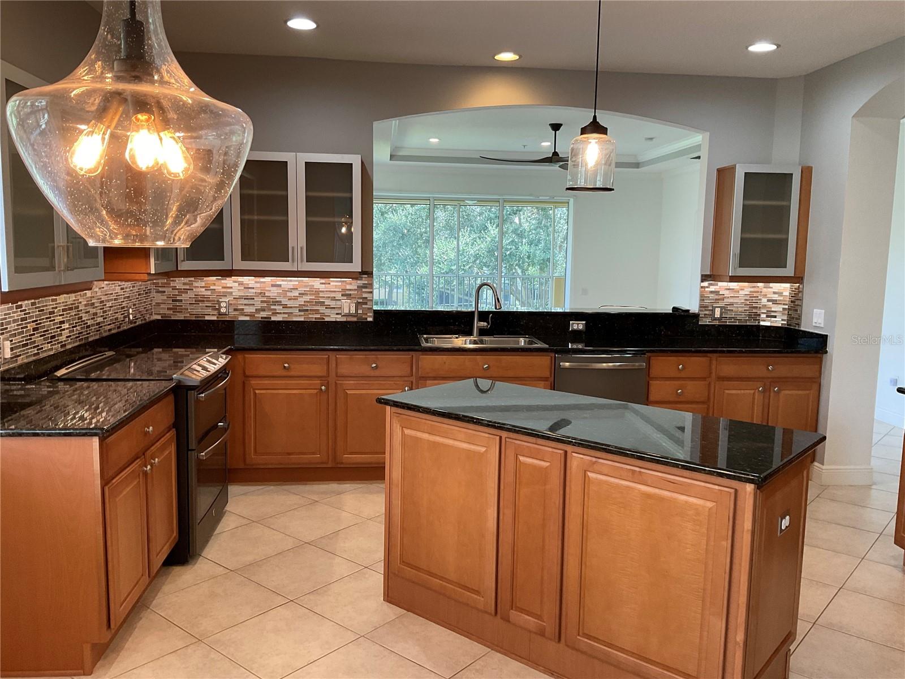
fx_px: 758
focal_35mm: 29
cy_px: 340
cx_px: 452
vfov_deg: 48.2
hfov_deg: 61.7
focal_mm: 3
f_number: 1.8
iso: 64
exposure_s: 1/60
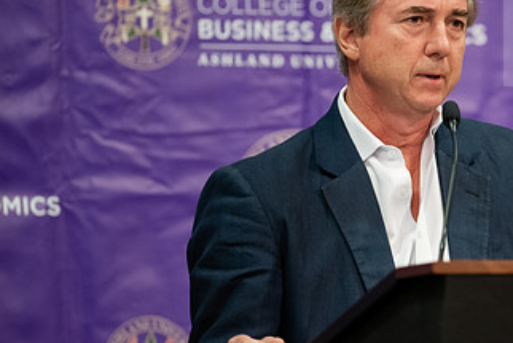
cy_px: 146
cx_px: 456
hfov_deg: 3.8
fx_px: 7712
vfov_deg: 2.5
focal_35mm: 541
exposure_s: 1/200
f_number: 2.8
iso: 2000
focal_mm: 300
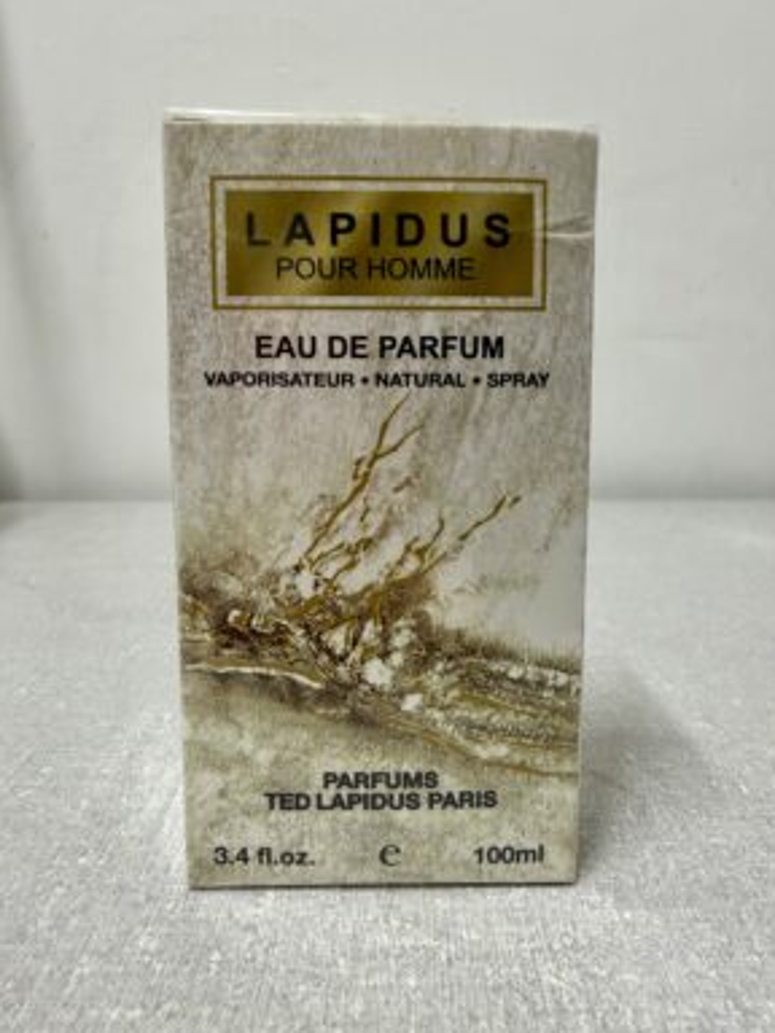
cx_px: 396
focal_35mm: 25
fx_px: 746
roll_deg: +0.1
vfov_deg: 69.4
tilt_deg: -5.0
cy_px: 508
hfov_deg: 54.9
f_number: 2.2
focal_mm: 2.22
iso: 400
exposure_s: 1/60
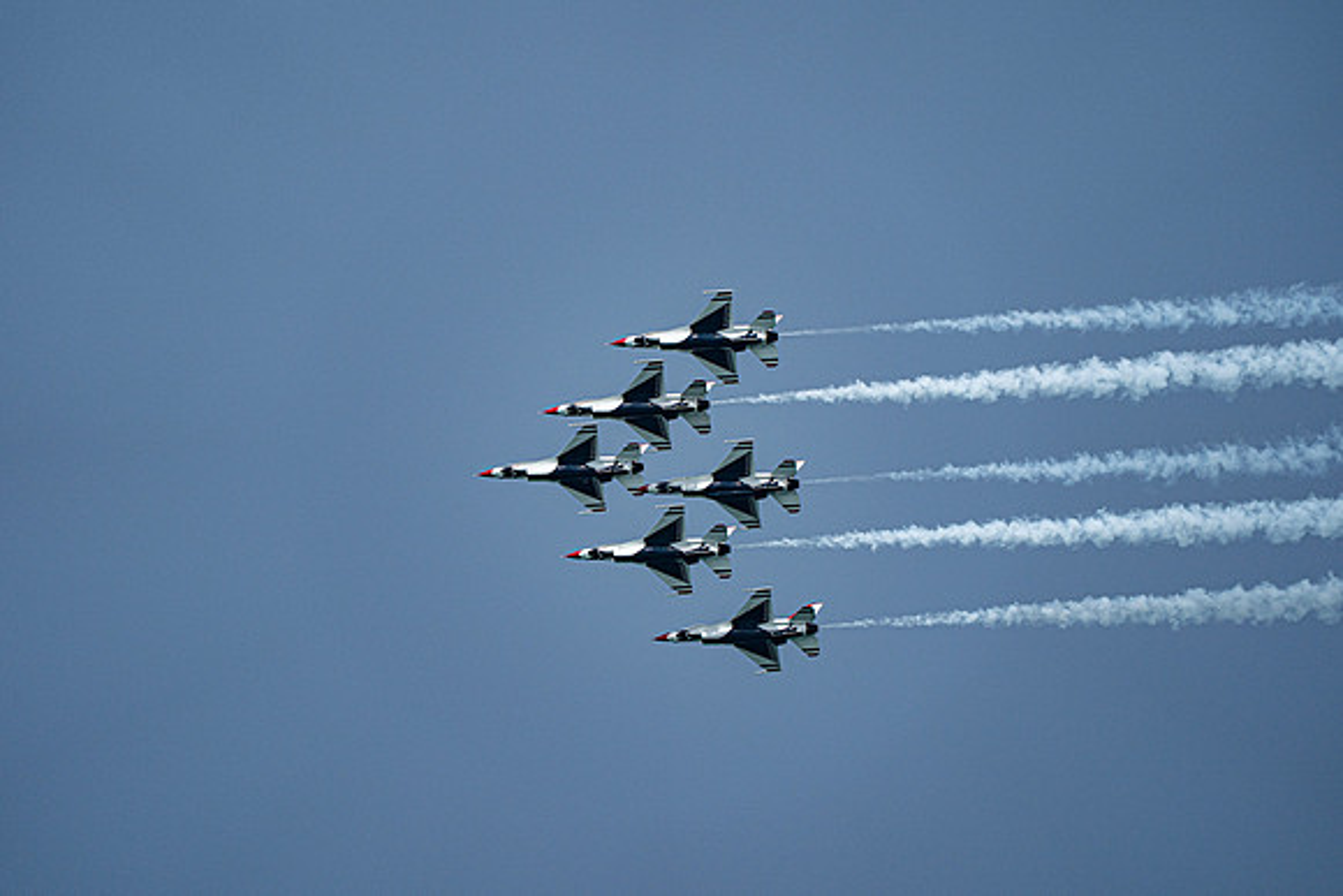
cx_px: 672
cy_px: 448
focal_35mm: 400
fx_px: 14925
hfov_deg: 5.2
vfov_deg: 3.4
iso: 640
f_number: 10
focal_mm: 400
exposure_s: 1/2000
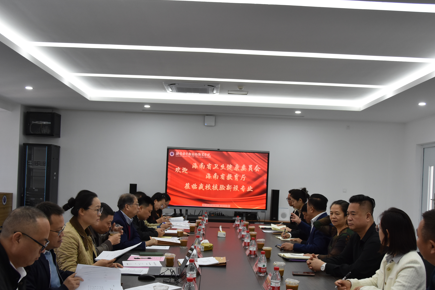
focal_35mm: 40
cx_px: 228
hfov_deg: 48.4
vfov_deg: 33.3
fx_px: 483
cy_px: 173
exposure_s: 1/125
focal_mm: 22
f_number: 5.6
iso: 800
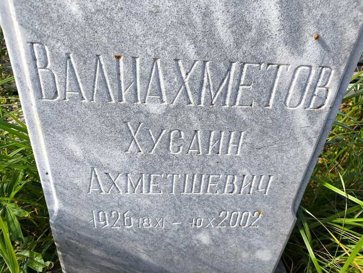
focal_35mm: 25
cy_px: 136
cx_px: 182
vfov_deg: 54.9
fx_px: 262
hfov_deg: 69.4
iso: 50
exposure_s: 1/235
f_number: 1.7
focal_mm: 4.71
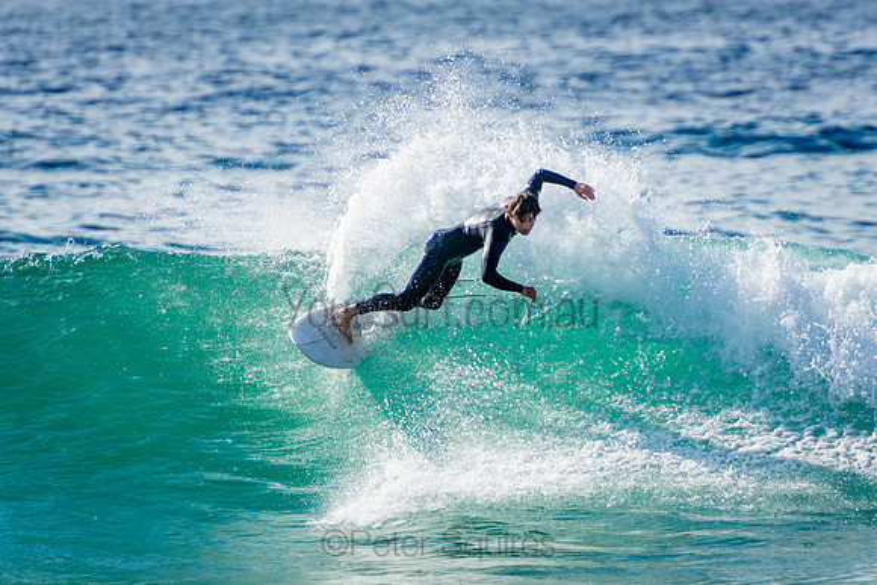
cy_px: 285
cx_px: 449
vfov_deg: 2.1
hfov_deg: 3.2
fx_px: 15831
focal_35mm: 650
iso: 280
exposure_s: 1/2000
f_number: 5.6
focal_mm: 400
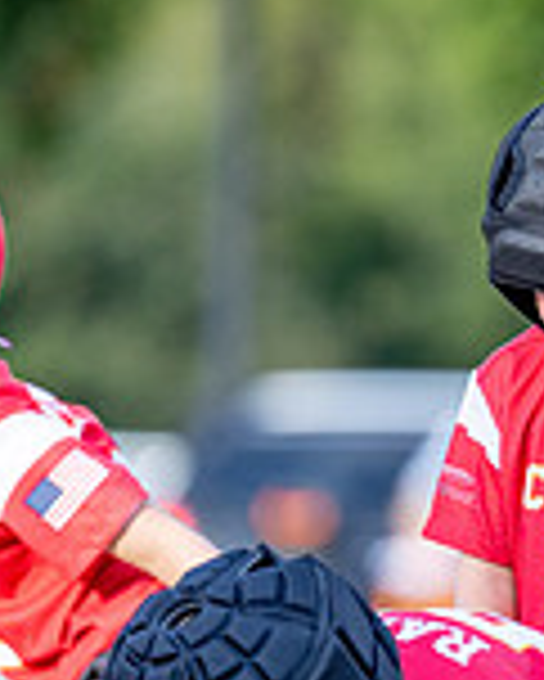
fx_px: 20748
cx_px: 678
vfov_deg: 1.9
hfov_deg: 1.5
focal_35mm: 1032
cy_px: 409
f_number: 2.8
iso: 250
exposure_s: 1/1600
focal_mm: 200
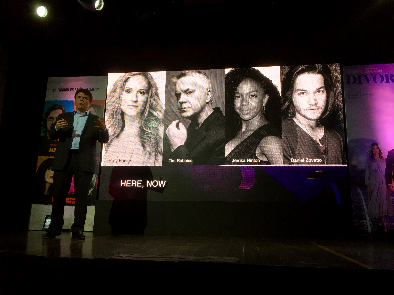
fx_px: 330
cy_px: 148
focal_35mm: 29
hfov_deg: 61.7
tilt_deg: +10.6
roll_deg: -1.0
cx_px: 197
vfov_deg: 48.2
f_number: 2.2
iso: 25
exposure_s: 1/40
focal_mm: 4.15
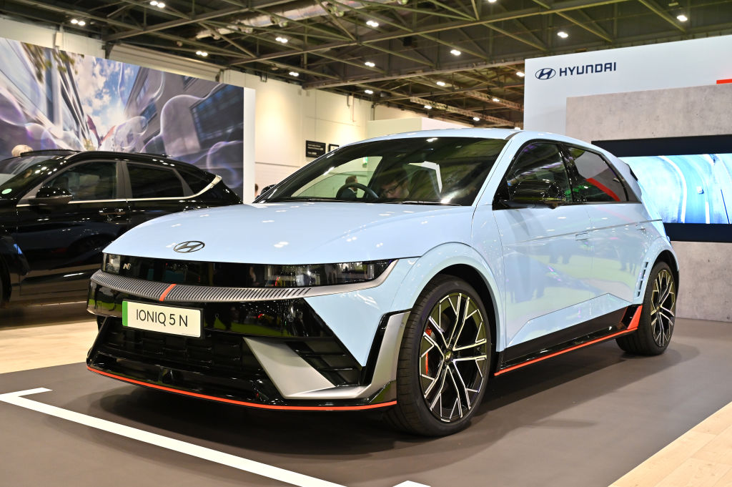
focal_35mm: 37
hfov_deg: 51.9
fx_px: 752
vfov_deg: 35.9
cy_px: 244
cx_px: 366
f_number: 5.6
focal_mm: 37
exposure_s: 1/25
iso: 1250
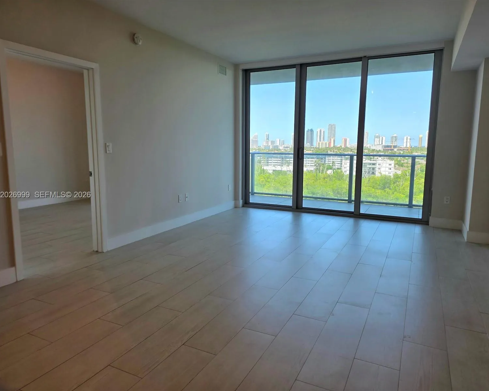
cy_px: 195
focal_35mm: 24
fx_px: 347
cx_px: 251
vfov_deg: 58.8
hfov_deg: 70.3
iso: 25
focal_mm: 6.25
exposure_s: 1/120
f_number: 1.7
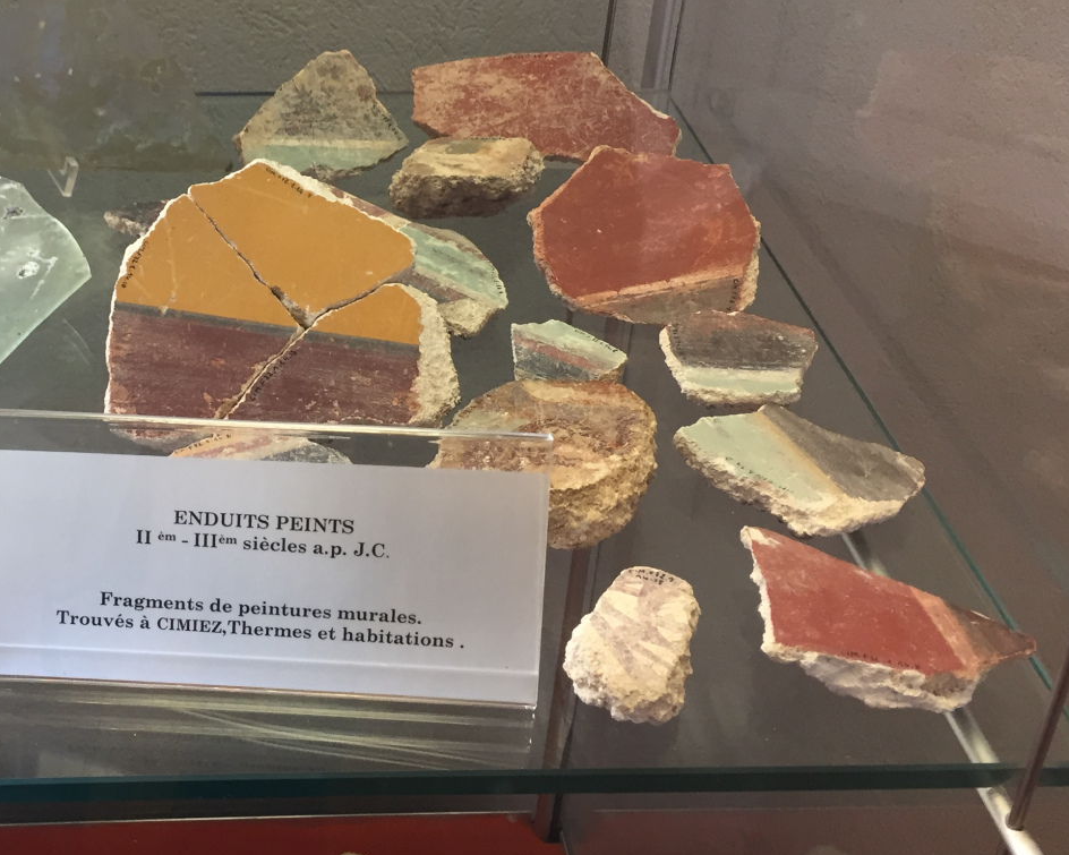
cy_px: 262
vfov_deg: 31.1
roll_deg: -0.5
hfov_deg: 37.7
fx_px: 1518
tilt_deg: -29.1
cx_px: 246
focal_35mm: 48
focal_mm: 4.15
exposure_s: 1/33
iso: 80
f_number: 2.2
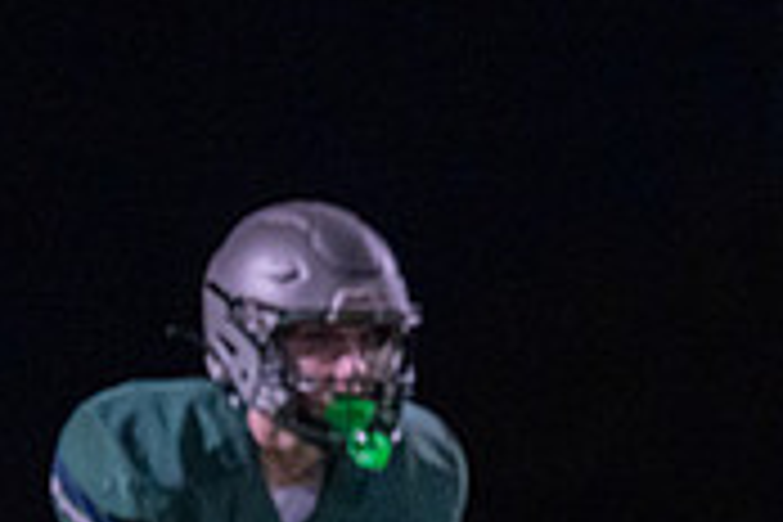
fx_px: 22857
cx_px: 1226
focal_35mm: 1051
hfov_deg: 2.0
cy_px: 566
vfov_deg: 1.3
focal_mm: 200
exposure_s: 1/1000
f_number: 2.8
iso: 2000
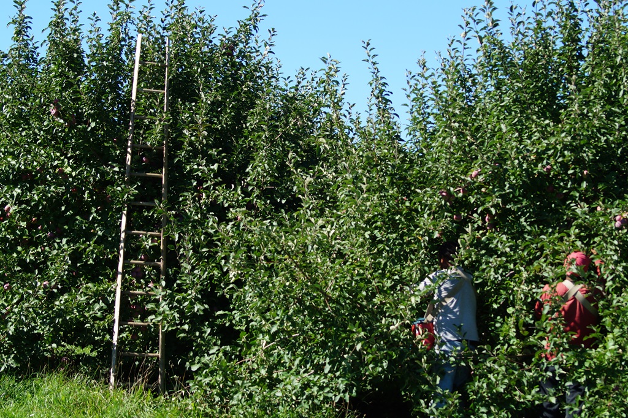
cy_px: 209
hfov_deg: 18.2
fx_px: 1962
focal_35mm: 112
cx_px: 314
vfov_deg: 12.2
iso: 100
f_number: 6.3
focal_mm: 75
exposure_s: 1/200
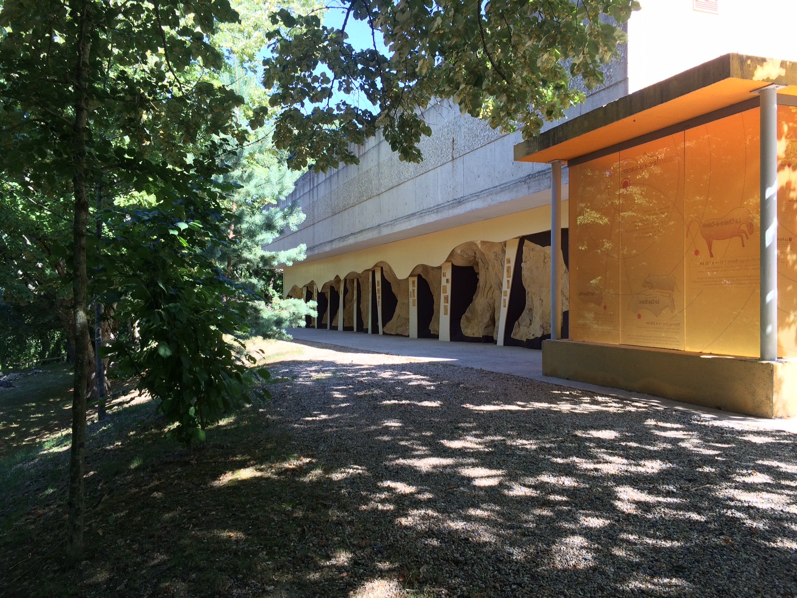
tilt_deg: -1.1
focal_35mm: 29
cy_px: 299
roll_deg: +0.2
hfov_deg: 61.7
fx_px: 668
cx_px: 398
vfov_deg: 48.2
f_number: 2.2
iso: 32
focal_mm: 4.15
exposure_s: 1/176
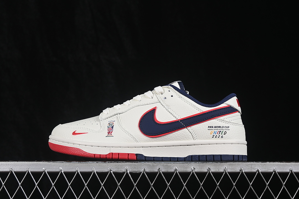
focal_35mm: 75
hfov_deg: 27.0
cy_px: 100
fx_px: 623
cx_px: 150
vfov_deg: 18.2
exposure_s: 1/80
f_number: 8
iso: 160
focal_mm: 50
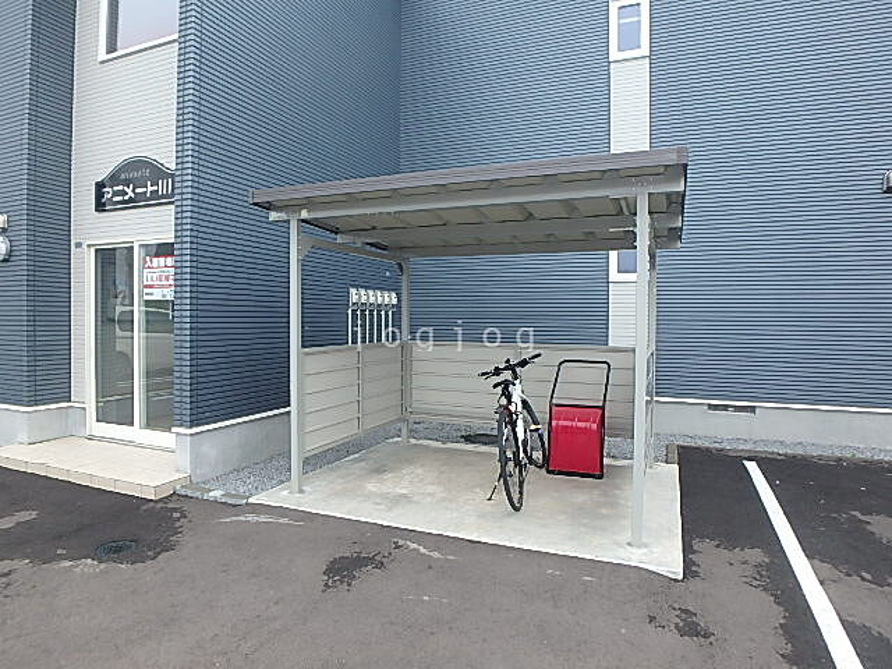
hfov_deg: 79.0
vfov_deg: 63.4
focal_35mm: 21
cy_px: 334
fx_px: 541
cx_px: 446
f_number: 3.5
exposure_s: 1/400
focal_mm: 3.7
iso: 125
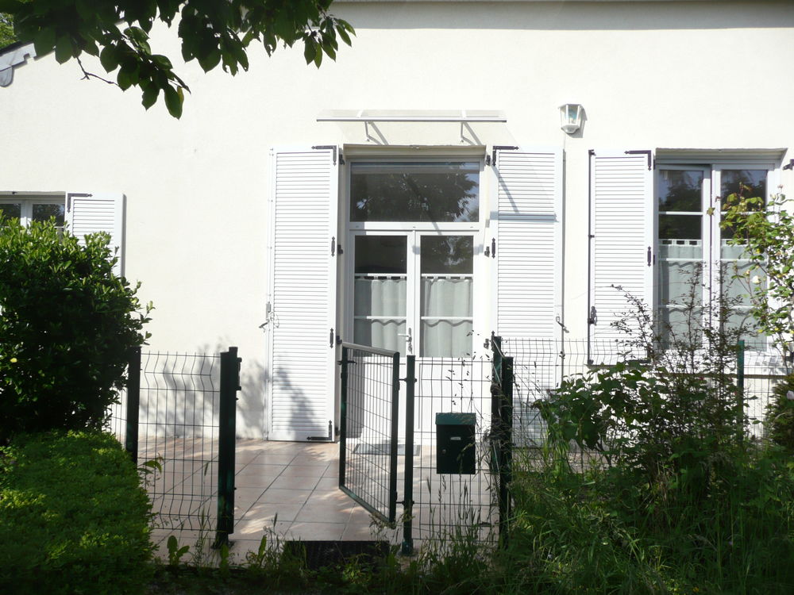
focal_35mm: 28
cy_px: 298
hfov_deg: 63.4
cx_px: 397
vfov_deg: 49.7
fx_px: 642
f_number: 3.3
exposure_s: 1/640
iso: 100
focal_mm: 4.6
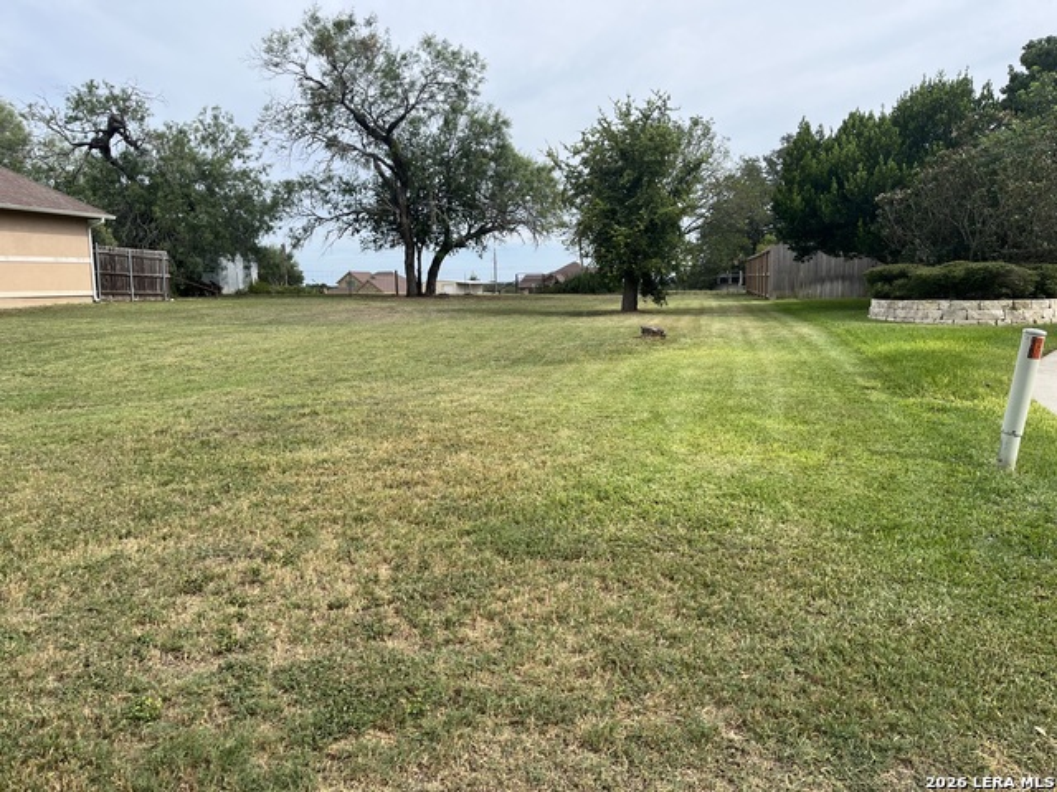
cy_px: 396
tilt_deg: -5.6
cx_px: 528
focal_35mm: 26
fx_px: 794
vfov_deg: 53.1
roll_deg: -1.8
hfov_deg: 67.3
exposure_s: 1/2463
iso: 50
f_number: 1.6
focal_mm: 5.1
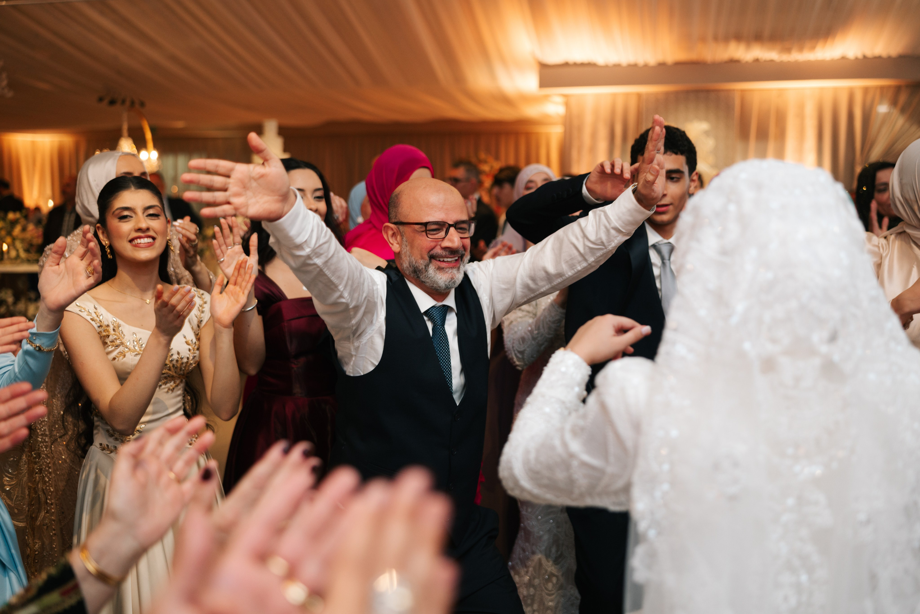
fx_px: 914
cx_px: 460
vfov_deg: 37.1
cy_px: 307
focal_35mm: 36
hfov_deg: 53.5
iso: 640
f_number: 2
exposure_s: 1/160
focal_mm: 35
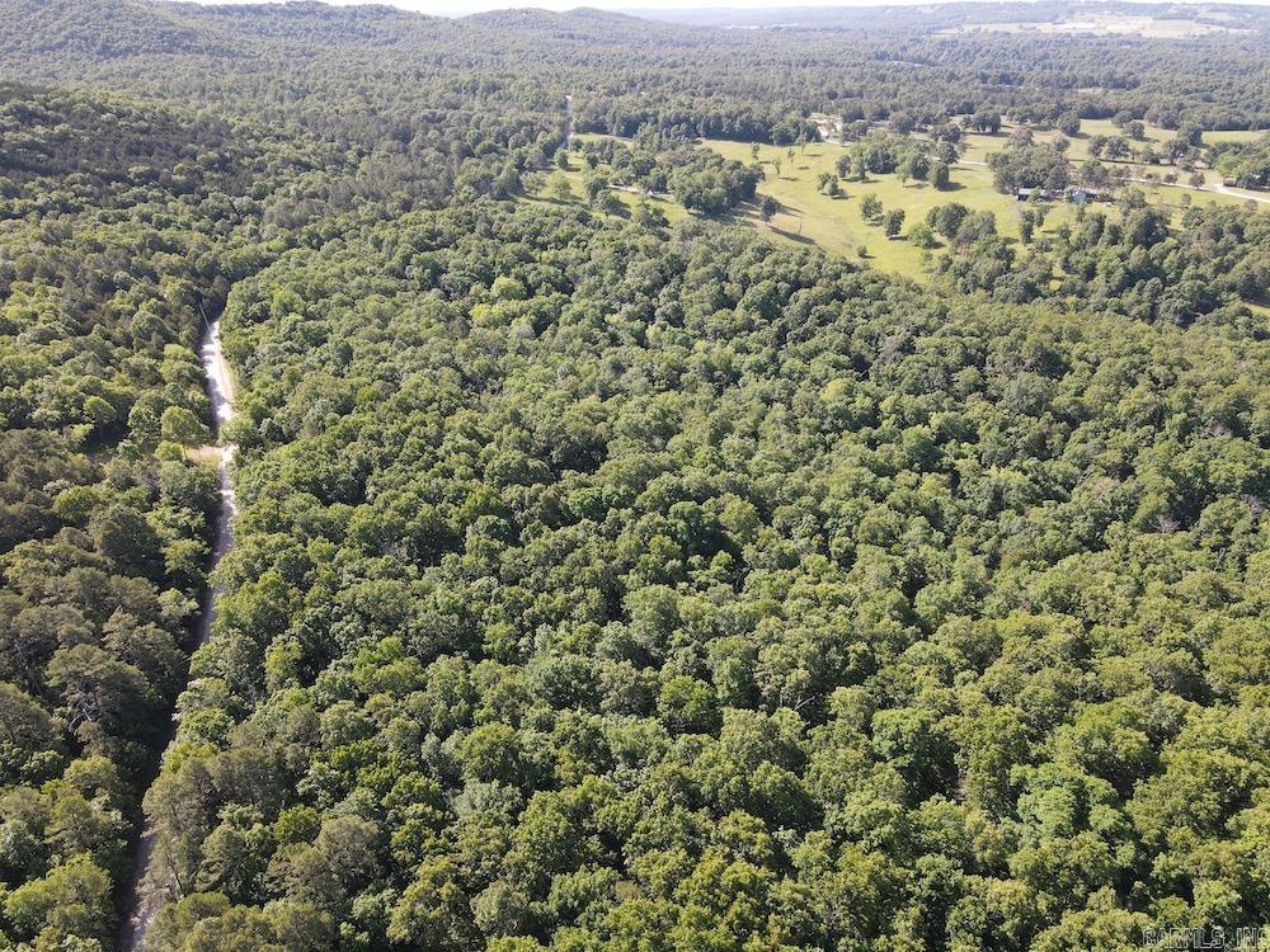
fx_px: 881
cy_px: 476
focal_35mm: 24
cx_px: 635
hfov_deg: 71.6
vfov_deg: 56.8
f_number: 2.8
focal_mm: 4.5
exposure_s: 1/15
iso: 150
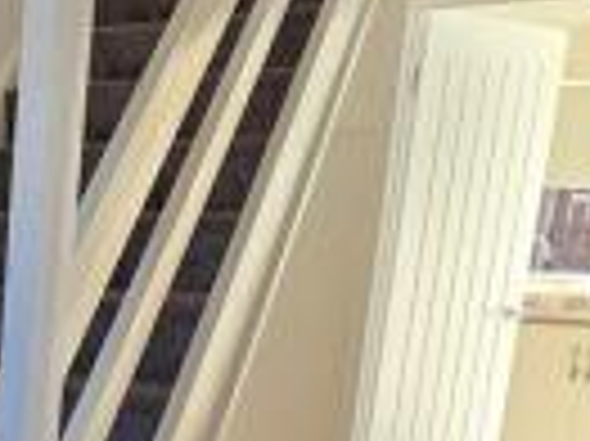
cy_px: 457
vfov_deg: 23.9
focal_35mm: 58
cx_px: -196
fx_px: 988
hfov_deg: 27.3
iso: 160
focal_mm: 2.2
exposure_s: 1/100
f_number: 1.9
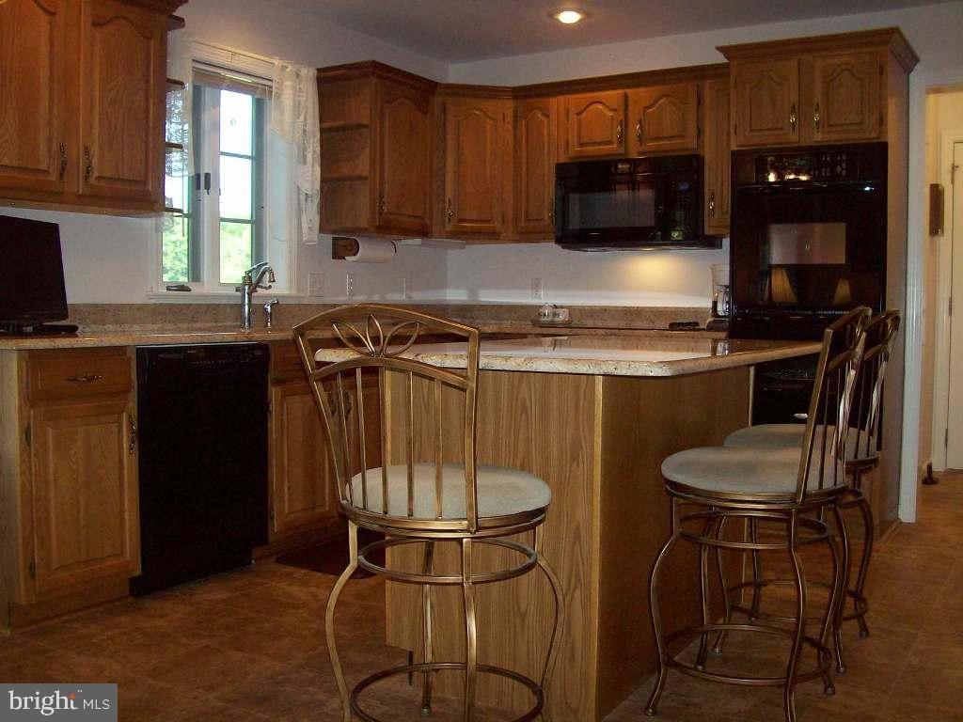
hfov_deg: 51.4
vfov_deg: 39.7
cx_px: 482
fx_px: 1002
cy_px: 361
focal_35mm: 36
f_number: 2.7
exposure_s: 1/64
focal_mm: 6
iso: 140
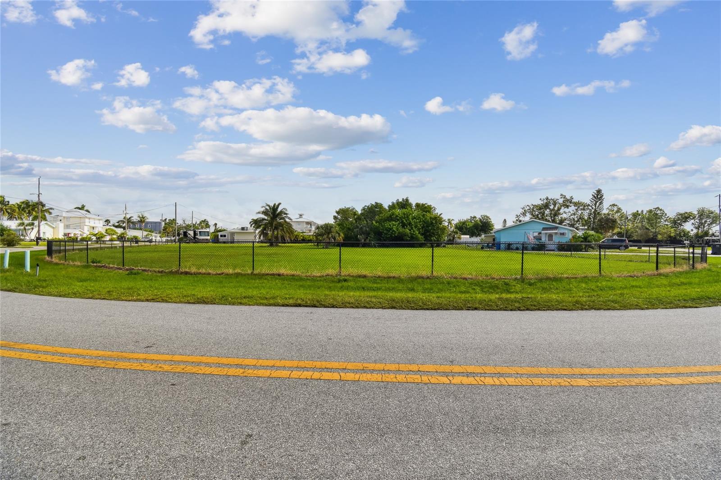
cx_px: 360
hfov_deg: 100.4
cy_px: 240
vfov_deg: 77.3
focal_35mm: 15
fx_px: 300
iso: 100
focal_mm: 10
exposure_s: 1/500
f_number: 7.1
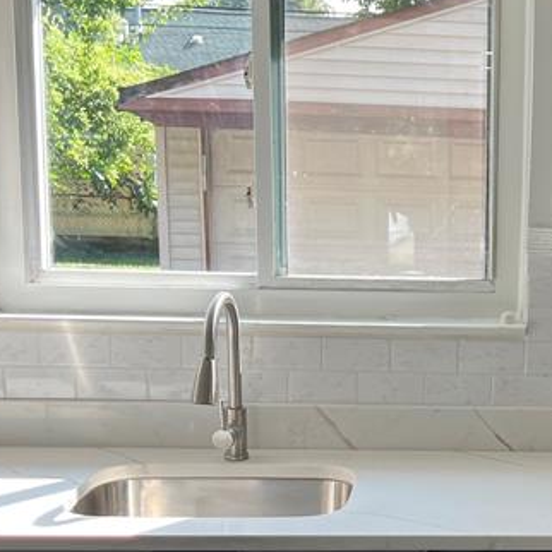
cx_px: 550
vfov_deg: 23.6
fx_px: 1317
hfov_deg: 22.8
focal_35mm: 73
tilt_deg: -10.4
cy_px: 363
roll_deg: -1.7
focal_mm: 5.7
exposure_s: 1/224
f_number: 1.5
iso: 40
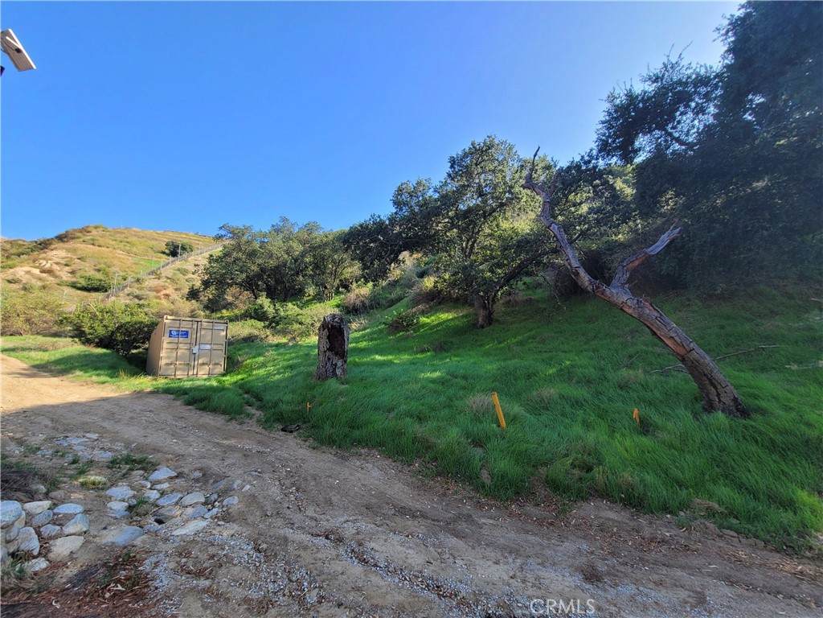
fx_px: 309
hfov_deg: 106.2
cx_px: 412
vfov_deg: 89.9
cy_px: 309
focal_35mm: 13
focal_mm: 2.2
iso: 64
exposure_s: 1/550
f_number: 2.2
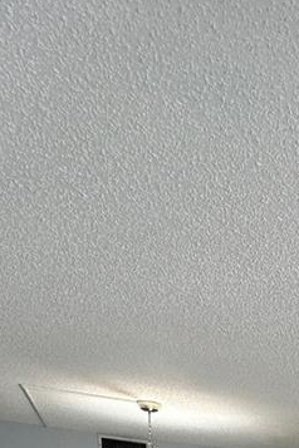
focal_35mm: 49
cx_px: 382
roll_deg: -3.9
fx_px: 610
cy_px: 675
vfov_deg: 27.5
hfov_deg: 24.3
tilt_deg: -10.6
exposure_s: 1/120
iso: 125
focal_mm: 2.22
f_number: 2.2
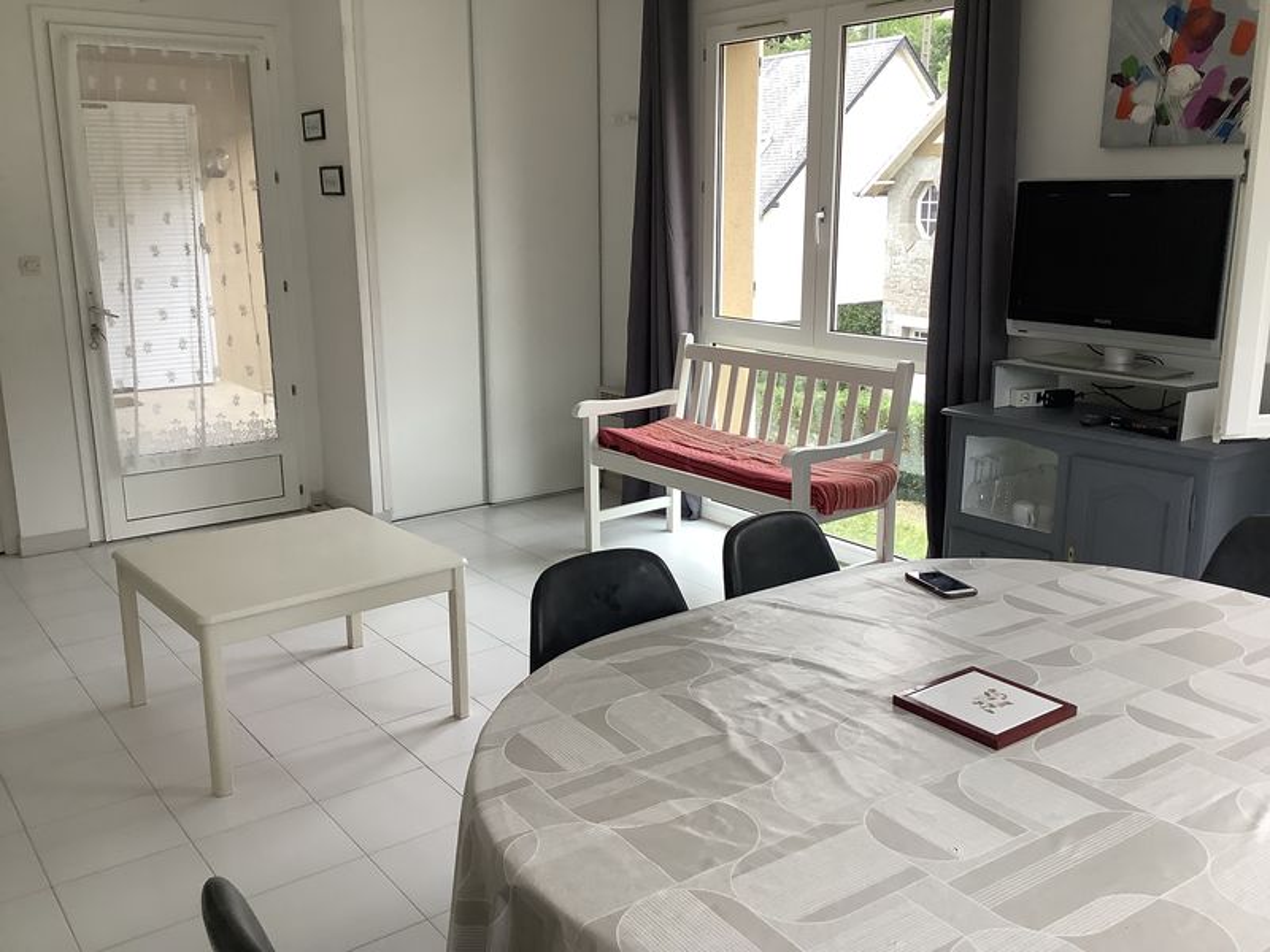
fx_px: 1137
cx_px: 635
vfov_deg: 45.4
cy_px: 476
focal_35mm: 31
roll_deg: +0.6
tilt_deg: -13.7
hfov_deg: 58.4
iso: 125
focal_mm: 3.3
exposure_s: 1/60
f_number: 2.4
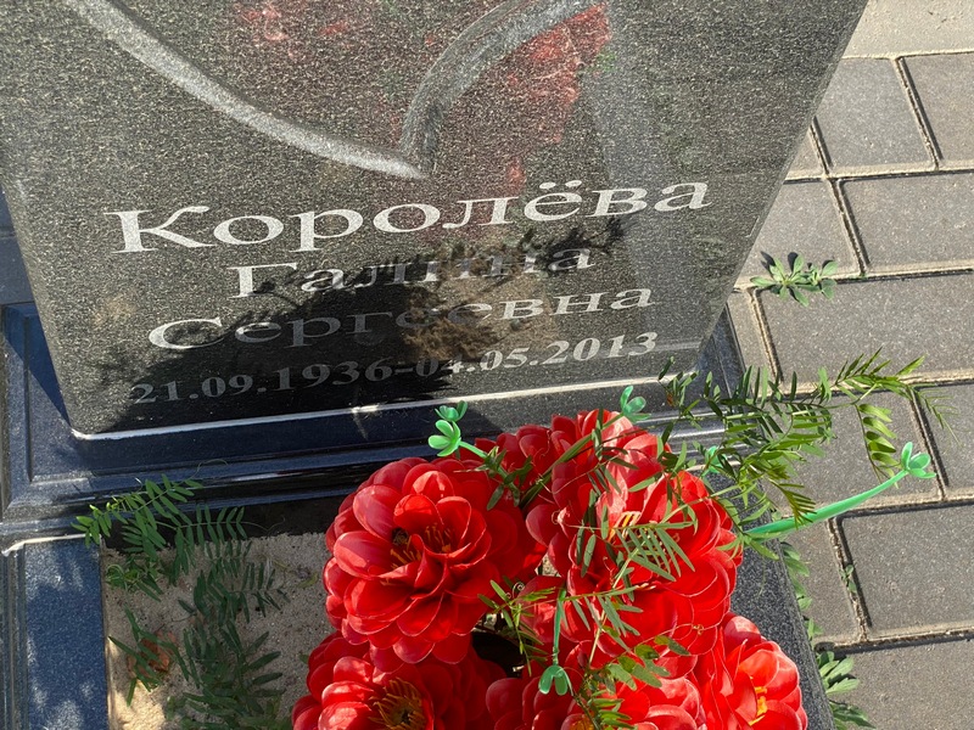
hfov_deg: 36.8
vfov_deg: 28.0
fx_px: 1463
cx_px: 487
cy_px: 365
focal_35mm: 52
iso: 20
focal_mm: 6
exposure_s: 1/396
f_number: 2
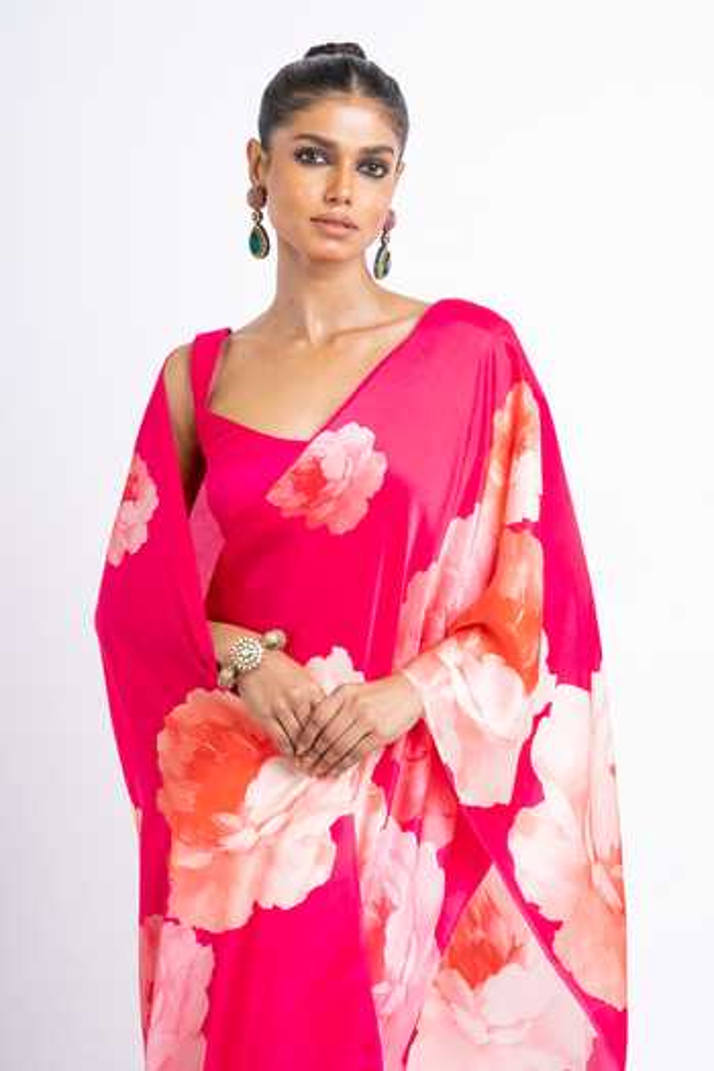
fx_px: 2529
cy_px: 536
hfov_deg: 16.1
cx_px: 357
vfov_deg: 23.9
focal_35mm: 85
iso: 200
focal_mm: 85
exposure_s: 1/160
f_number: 11
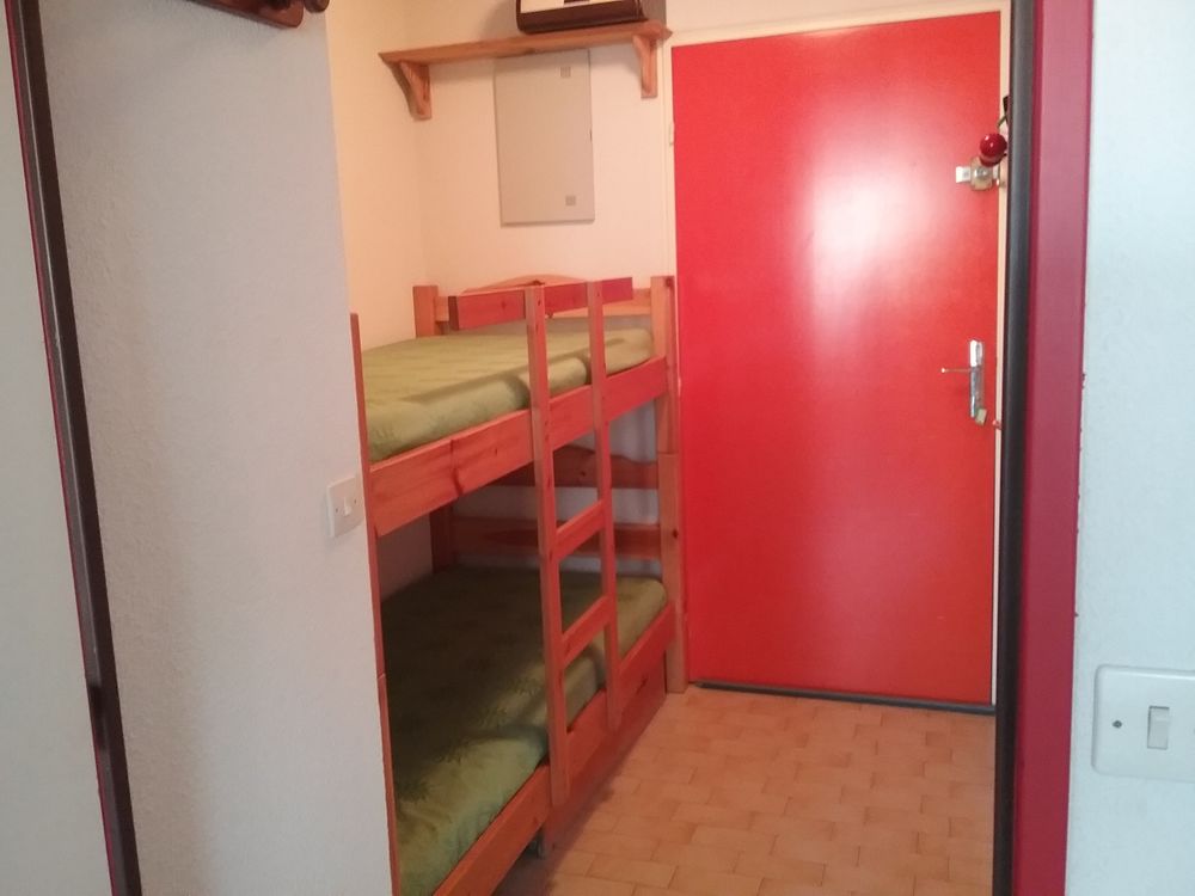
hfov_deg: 58.4
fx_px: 1070
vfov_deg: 45.4
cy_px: 448
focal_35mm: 31
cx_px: 598
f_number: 2.2
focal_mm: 3.3
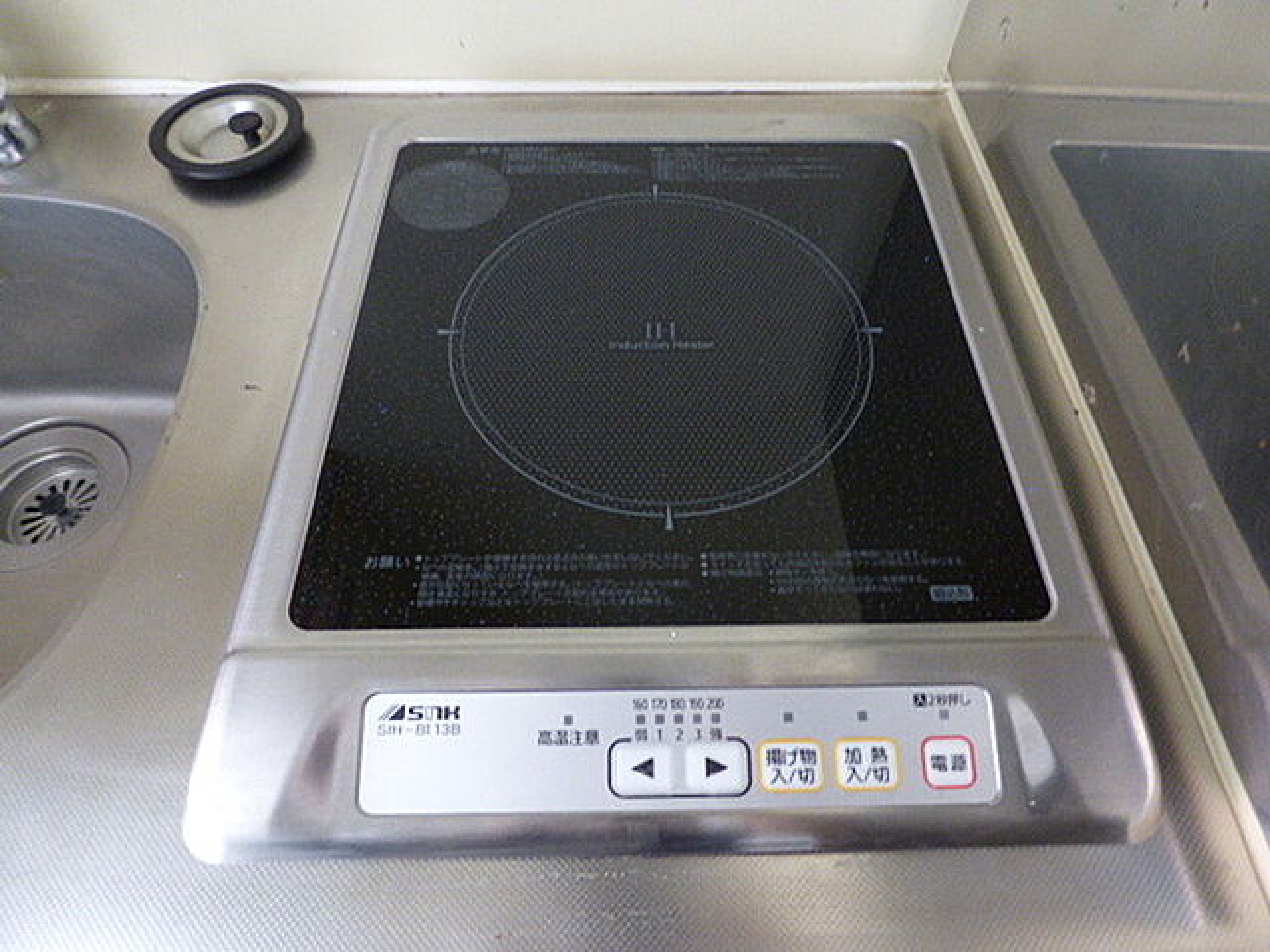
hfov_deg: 81.7
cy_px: 476
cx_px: 635
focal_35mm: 20
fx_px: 734
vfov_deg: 66.0
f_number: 2.8
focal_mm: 3.58
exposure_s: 1/10
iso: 400
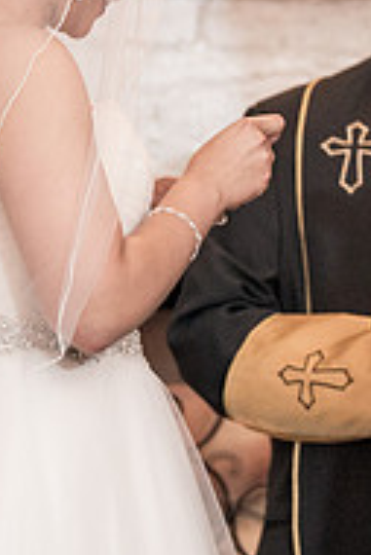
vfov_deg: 3.5
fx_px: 9134
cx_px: 262
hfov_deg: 2.3
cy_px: 171
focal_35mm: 592
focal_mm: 182
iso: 2000
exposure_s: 1/200
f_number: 2.8
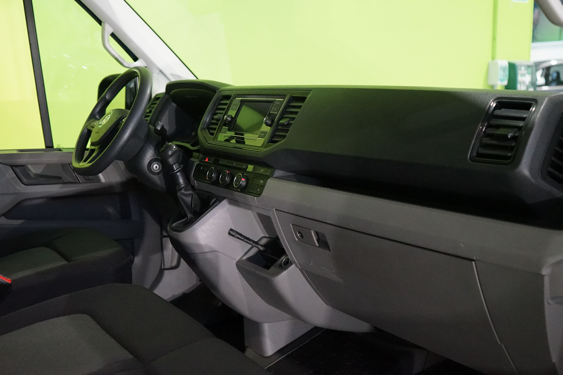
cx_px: 259
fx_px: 610
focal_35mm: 39
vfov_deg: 34.2
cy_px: 185
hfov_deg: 49.5
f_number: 4
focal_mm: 36
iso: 6400
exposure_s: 1/80
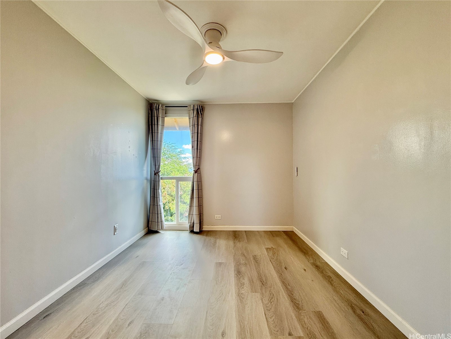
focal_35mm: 14
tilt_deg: +0.5
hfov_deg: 102.1
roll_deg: +0.8
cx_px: 226
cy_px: 170
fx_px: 182
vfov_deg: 85.7
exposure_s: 1/120
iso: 100
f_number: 2.2
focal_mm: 2.22
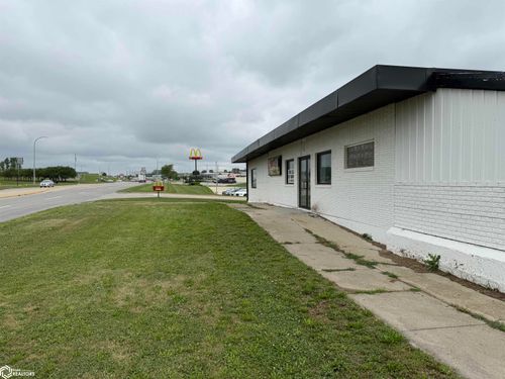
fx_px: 350
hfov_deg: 71.6
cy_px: 190
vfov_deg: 56.8
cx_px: 252
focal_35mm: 24
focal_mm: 6.76
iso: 80
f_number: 1.78
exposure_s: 1/5319
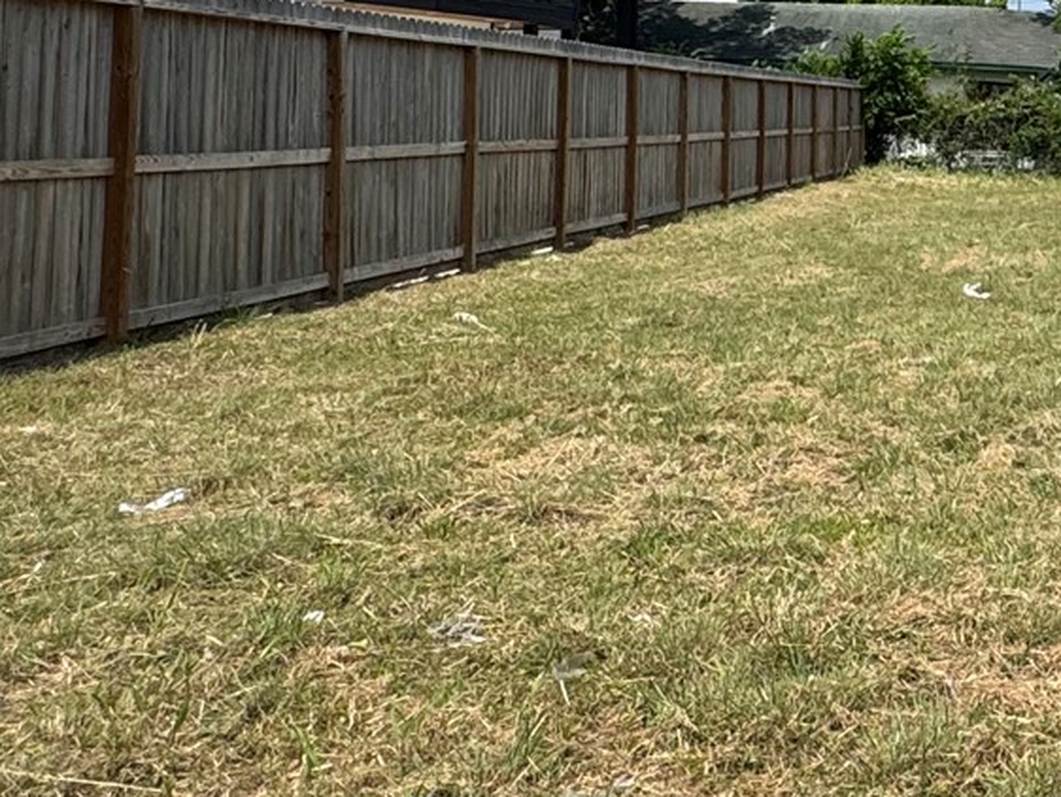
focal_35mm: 51
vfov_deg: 27.3
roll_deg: -0.3
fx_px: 1564
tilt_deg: +2.2
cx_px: 1340
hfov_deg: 30.5
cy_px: 42
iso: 50
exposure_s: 1/2273
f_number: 2.2
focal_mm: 2.22
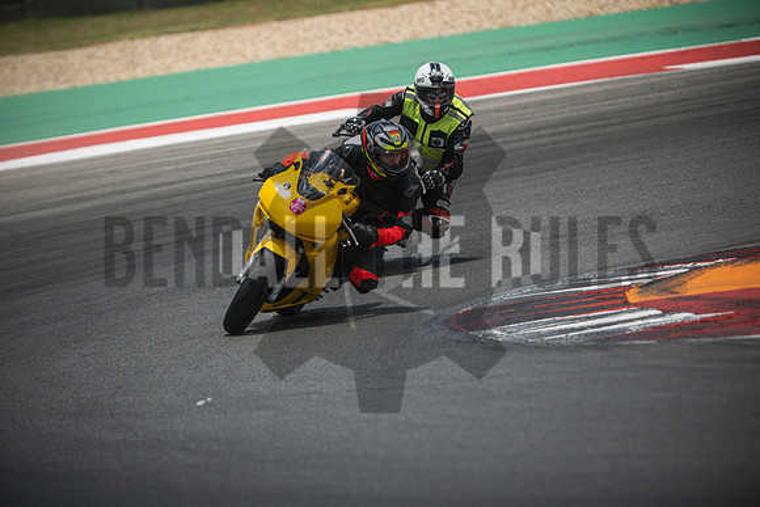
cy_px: 254
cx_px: 380
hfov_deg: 4.9
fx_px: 8868
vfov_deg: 3.3
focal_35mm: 420
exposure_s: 1/4000
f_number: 2.8
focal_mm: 280
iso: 320
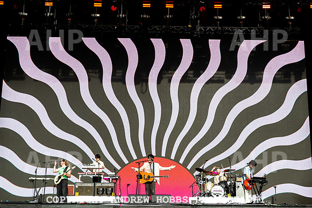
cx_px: 162
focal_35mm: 59
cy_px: 97
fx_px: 509
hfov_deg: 34.1
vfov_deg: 23.1
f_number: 5
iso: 400
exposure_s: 1/3200
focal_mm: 55
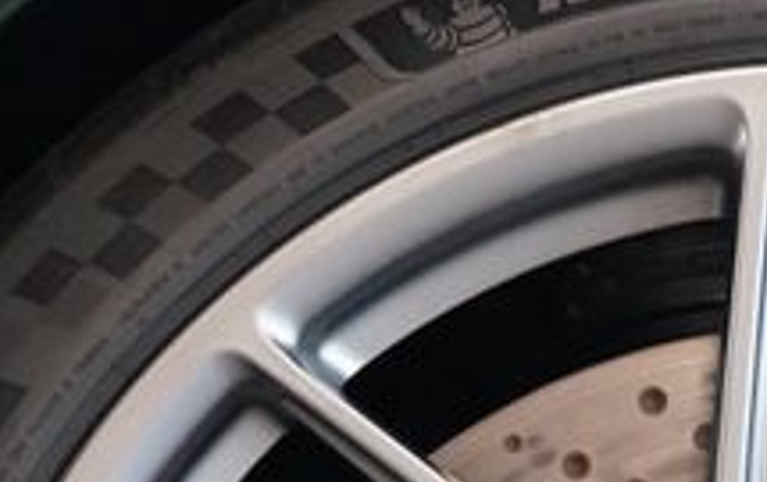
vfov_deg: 4.6
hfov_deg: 7.4
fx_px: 5881
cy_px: 1016
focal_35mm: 281
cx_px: 881
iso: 8000
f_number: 5
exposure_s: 1/160
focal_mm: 58
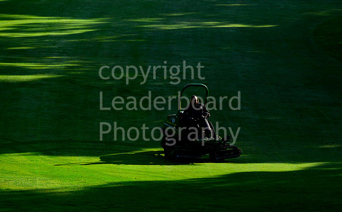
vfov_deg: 5.4
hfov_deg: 8.6
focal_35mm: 243
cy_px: 136
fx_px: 2264
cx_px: 204
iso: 800
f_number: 5.6
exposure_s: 1/3200
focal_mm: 200
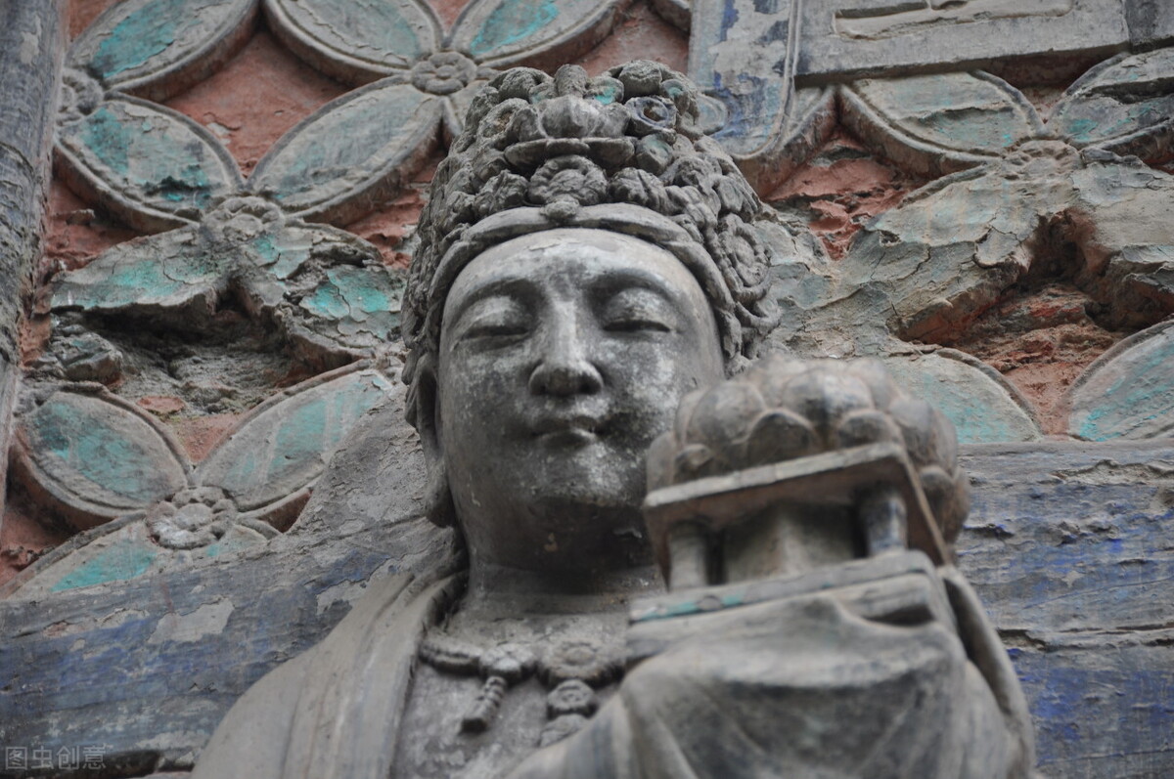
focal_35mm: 150
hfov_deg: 13.7
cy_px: 390
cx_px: 587
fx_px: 4886
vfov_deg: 9.1
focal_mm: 100
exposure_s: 1/30
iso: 200
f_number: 5.6
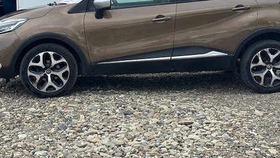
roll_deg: +0.7
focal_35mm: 68
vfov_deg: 17.7
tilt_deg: -4.8
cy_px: 44
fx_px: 505
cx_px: 141
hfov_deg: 31.0
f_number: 1.78
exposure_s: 1/854
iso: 64
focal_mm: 6.76
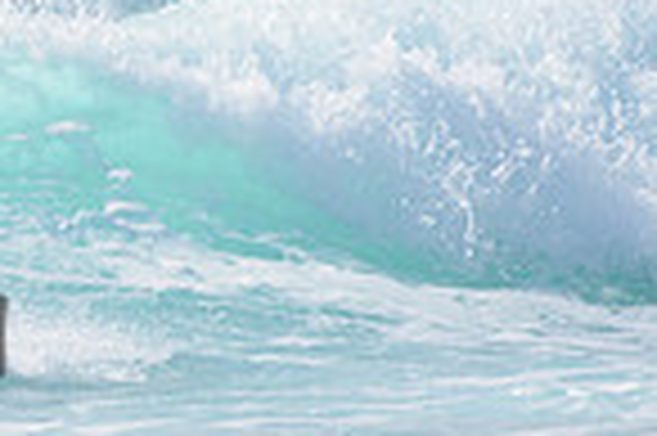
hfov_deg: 0.8
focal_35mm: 2443
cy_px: 131
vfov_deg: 0.6
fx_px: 44534
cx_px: -406
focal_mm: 500
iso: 125
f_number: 5.6
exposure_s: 1/2000
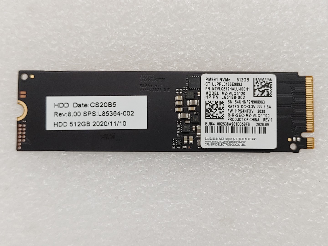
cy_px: 123
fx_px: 493
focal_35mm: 52
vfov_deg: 28.0
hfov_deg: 36.8
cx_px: 164
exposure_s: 1/122
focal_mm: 4.36
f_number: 1.8
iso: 50
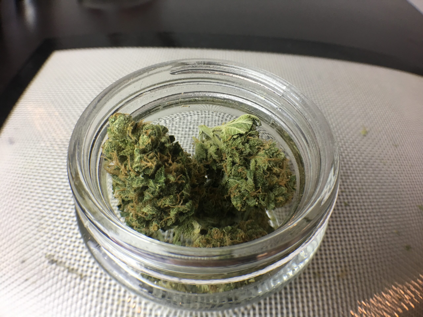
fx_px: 354
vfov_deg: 48.2
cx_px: 212
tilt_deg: -49.5
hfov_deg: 61.7
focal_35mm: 29
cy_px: 158
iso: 50
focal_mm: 4.15
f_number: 2.2
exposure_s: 1/17
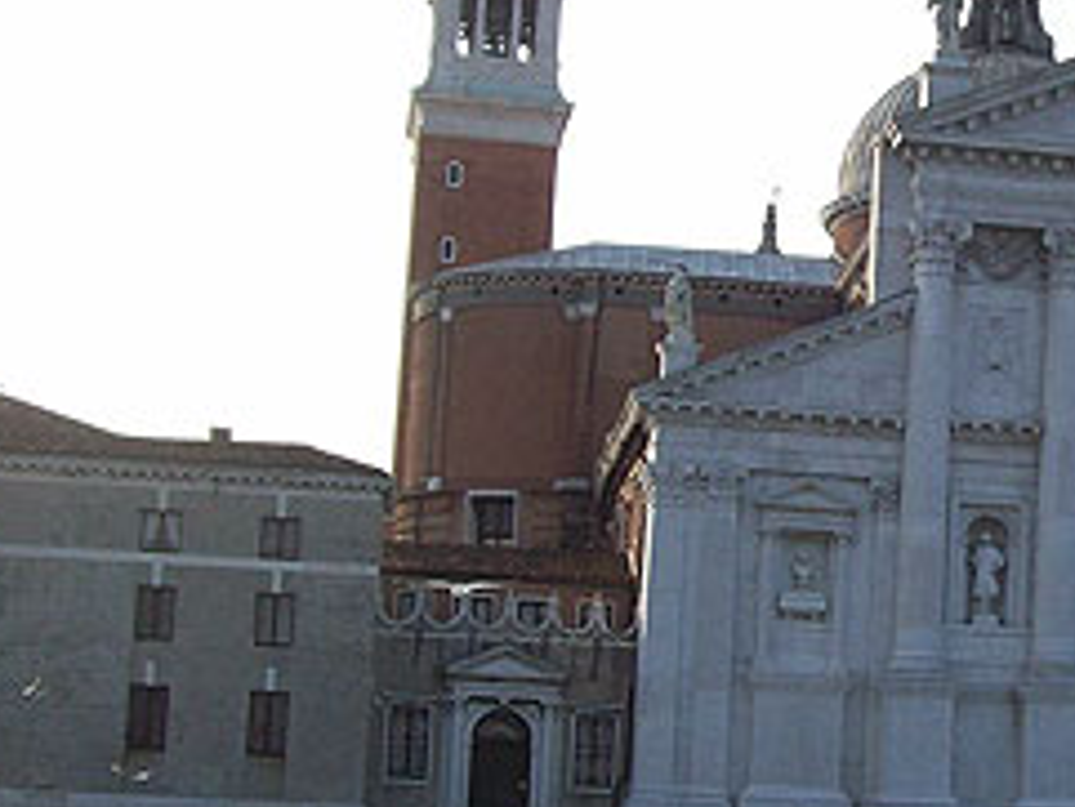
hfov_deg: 22.7
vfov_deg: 17.6
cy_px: 339
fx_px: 2610
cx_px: 972
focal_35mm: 84
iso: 80
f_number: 5.4
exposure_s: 1/415
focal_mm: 7.6
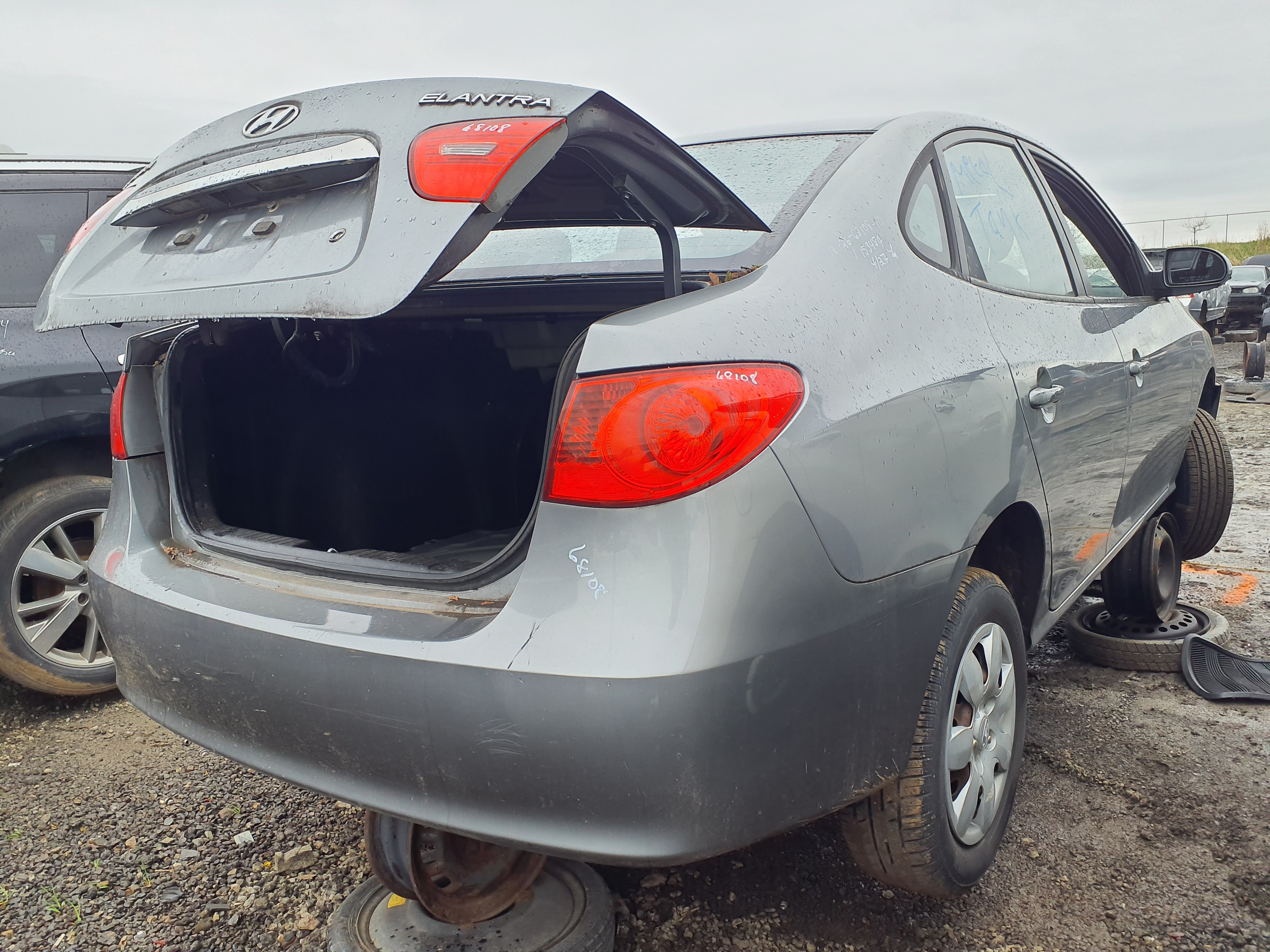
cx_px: 635
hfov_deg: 65.3
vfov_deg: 51.4
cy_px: 476
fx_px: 991
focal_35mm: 27
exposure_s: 1/126
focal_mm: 3.58
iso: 40
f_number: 1.9
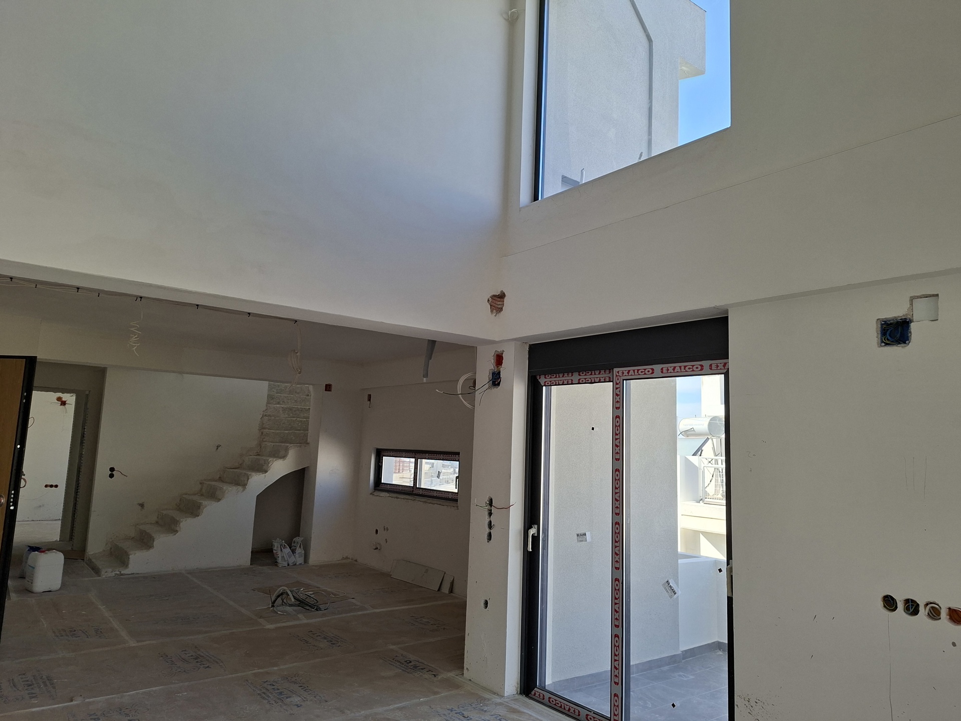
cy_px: 360
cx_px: 480
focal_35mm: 23
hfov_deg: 73.9
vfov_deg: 58.9
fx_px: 639
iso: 50
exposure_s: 1/300
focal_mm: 5.54
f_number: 1.8
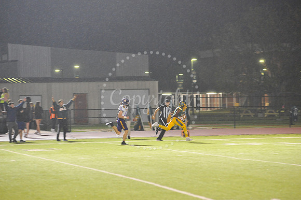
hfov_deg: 13.3
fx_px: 1295
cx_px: 150
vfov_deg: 8.8
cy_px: 100
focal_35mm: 155
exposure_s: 1/160
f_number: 4
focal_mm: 155
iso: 4000
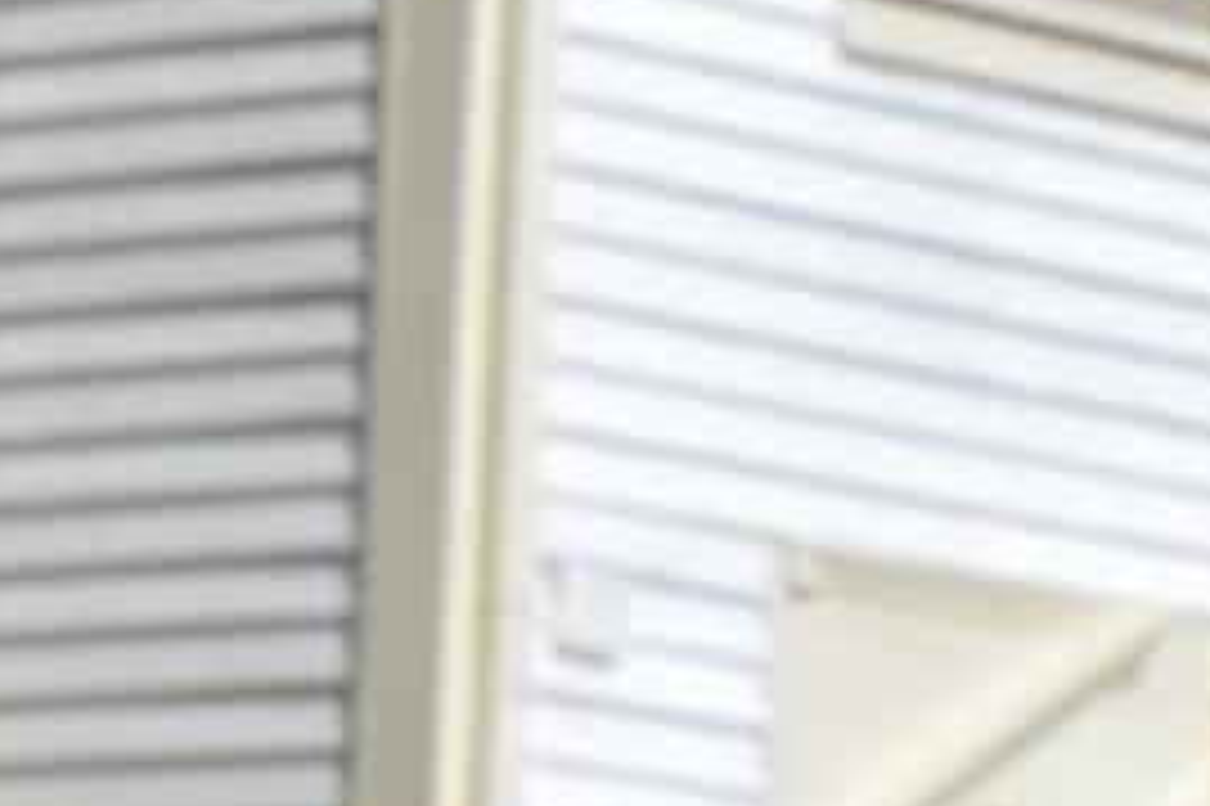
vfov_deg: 4.3
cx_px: -1277
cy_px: 916
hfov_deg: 6.3
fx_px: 10749
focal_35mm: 320
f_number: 11
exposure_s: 1/500
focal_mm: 28
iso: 200
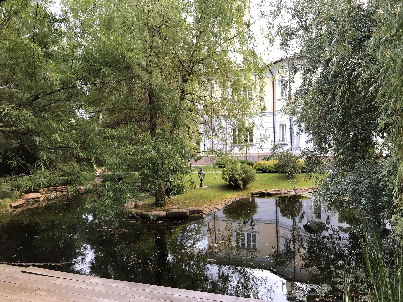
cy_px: 151
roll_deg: +1.3
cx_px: 202
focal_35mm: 28
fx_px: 326
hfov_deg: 63.4
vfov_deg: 49.7
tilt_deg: +0.0
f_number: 1.8
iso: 32
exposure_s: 1/24
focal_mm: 4
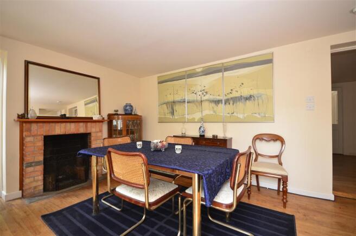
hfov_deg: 100.5
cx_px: 178
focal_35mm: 15
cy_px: 118
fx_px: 148
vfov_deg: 77.0
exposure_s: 1/3
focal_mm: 10
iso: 200
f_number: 5
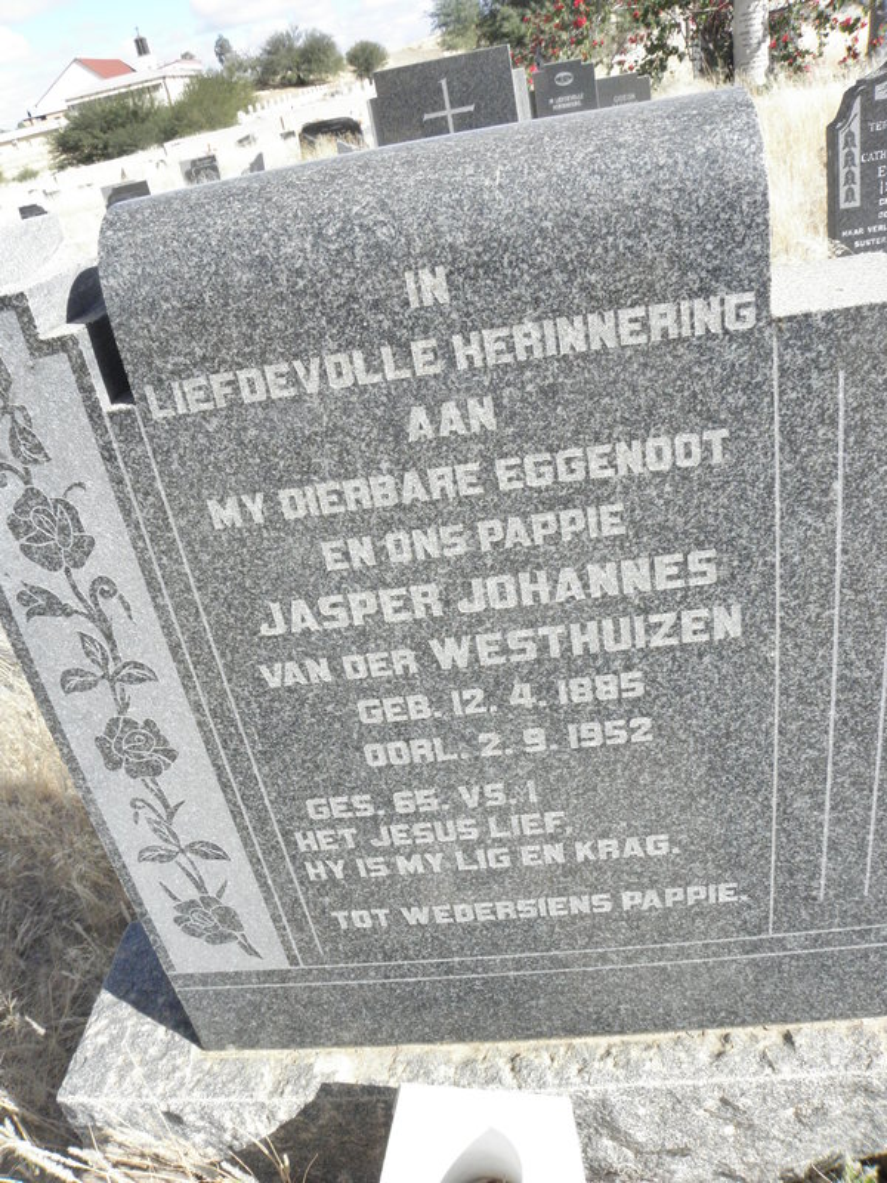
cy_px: 592
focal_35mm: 26
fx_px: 888
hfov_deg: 53.1
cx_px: 444
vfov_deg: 67.3
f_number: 6.3
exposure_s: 1/400
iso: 200
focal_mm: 4.6
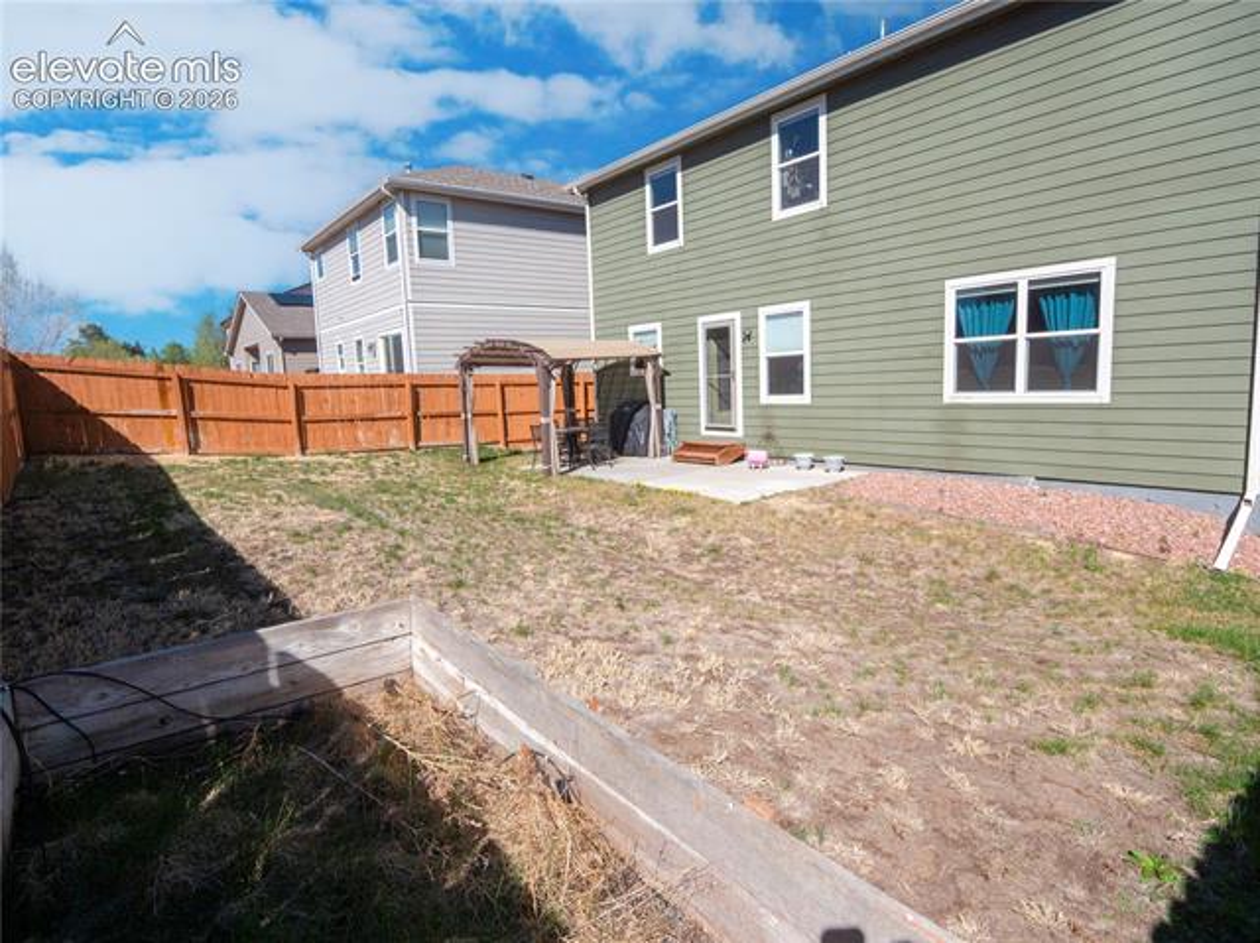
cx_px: 630
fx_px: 655
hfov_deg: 87.8
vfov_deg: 71.5
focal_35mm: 18
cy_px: 472
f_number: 4
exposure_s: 1/8000
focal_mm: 9
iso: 125
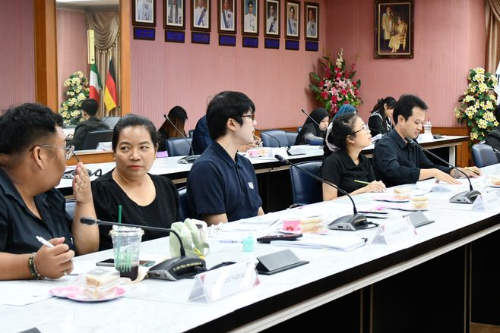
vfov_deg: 19.4
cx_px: 316
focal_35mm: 70
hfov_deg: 28.7
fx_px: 972
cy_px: 127
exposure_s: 1/125
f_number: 4
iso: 1100
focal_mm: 30
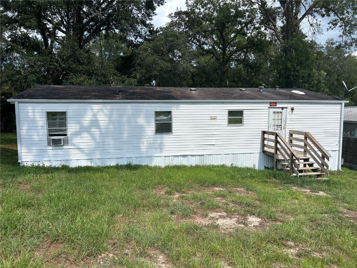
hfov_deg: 67.3
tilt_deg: -6.1
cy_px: 134
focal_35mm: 26
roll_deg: +0.4
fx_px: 268
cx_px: 178
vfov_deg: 53.1
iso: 50
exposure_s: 1/2994
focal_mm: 5.7
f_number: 1.5
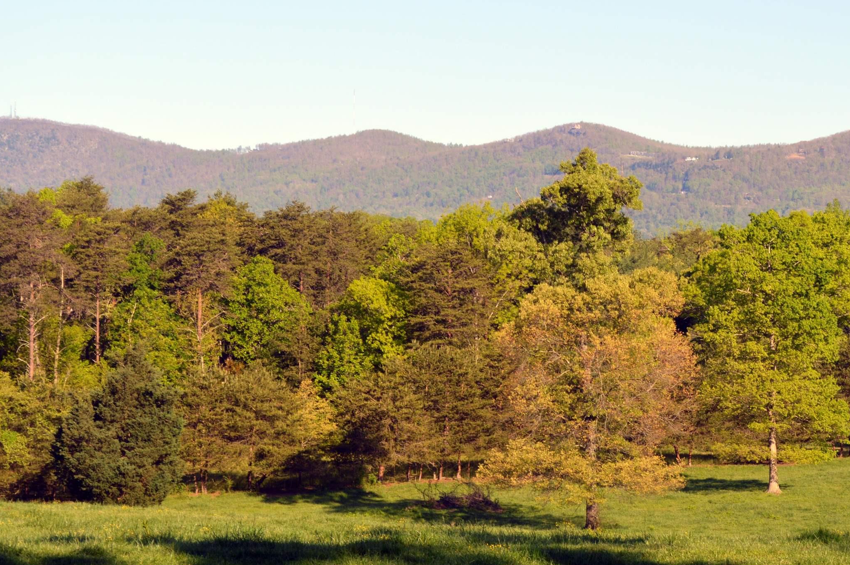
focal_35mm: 124
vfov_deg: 11.1
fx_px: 2919
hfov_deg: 16.5
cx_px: 562
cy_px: 237
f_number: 7.1
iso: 100
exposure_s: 1/200
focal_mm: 55
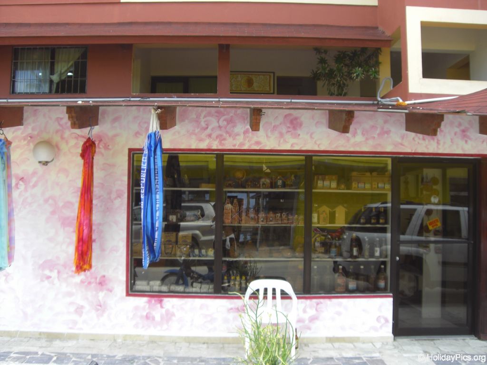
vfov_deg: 37.7
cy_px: 182
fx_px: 535
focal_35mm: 38
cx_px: 244
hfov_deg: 49.0
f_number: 2.7
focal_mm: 6.2
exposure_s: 1/200
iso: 64
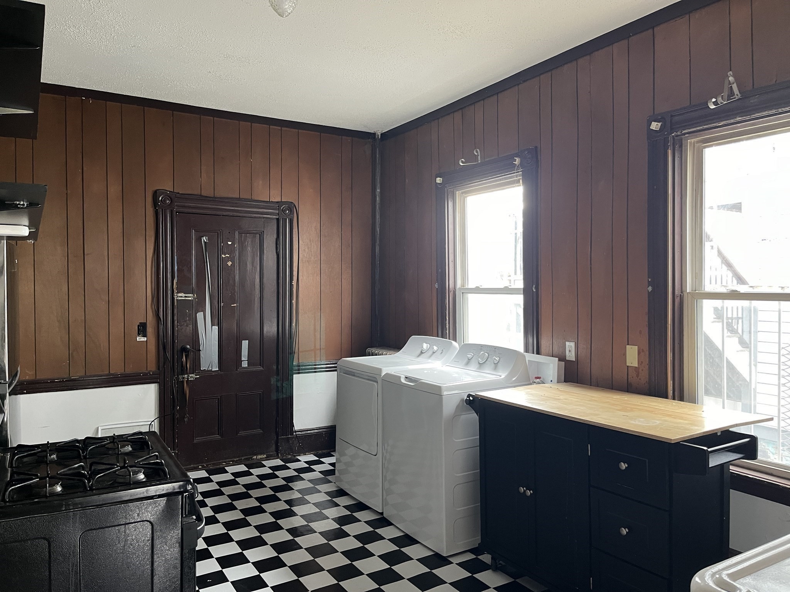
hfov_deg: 67.3
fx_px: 593
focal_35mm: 26
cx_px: 395
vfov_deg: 53.1
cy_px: 296
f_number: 1.6
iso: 200
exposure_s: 1/60
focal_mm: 5.1
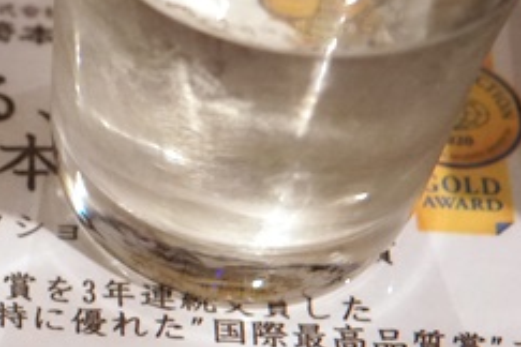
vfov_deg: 7.2
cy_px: 168
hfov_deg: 10.2
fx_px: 2750
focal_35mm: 190
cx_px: -448
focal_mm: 30
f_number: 3.2
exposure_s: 1/60
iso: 1600
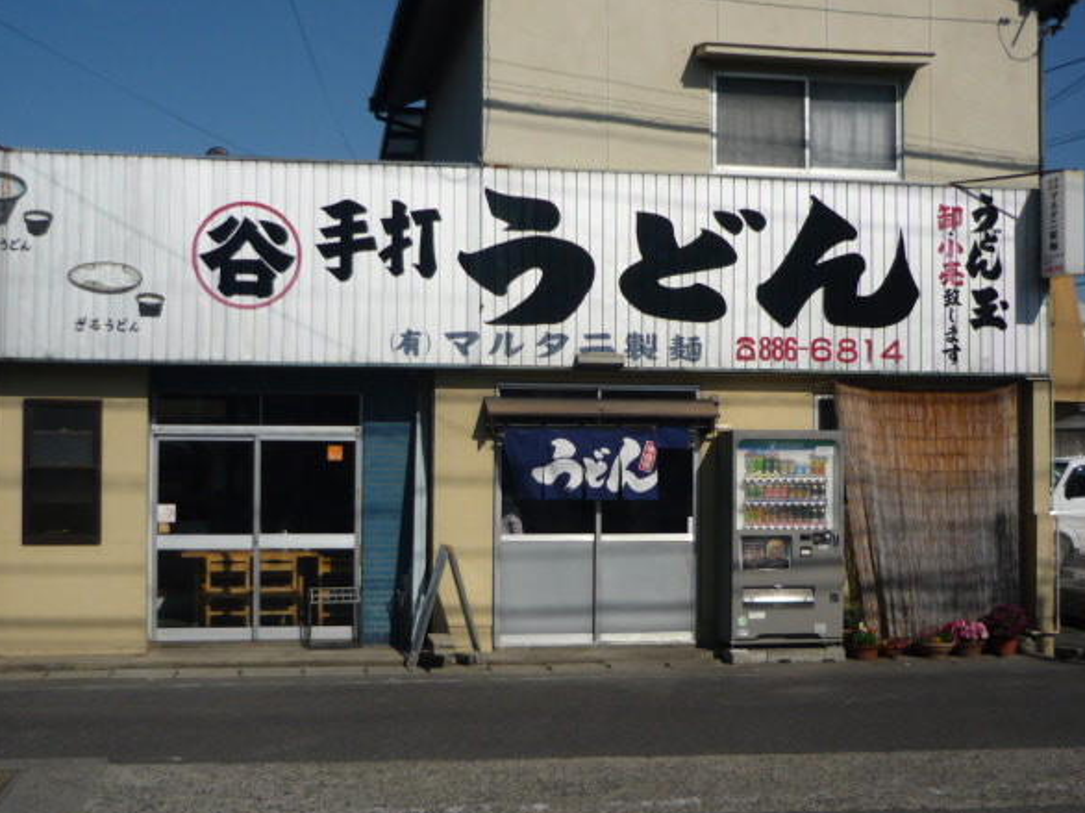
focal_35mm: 47
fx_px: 1473
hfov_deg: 40.4
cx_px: 552
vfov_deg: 30.8
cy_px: 441
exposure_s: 1/640
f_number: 8
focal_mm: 5.5
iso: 100
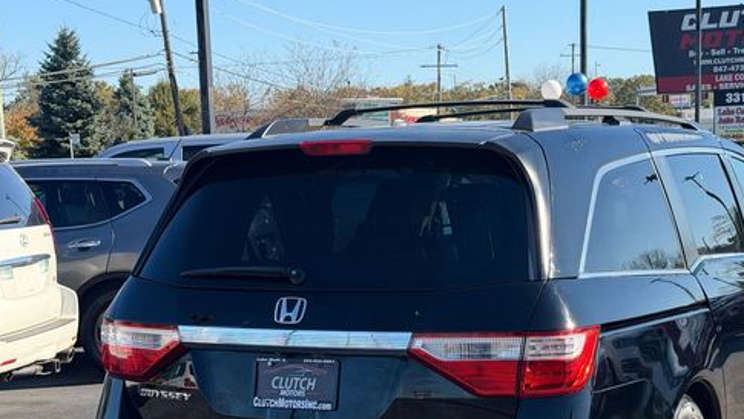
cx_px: 486
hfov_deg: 30.4
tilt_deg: -7.5
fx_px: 1361
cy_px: 310
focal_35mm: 69
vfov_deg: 17.4
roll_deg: +2.5
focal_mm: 6.76
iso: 80
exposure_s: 1/2033
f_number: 1.78
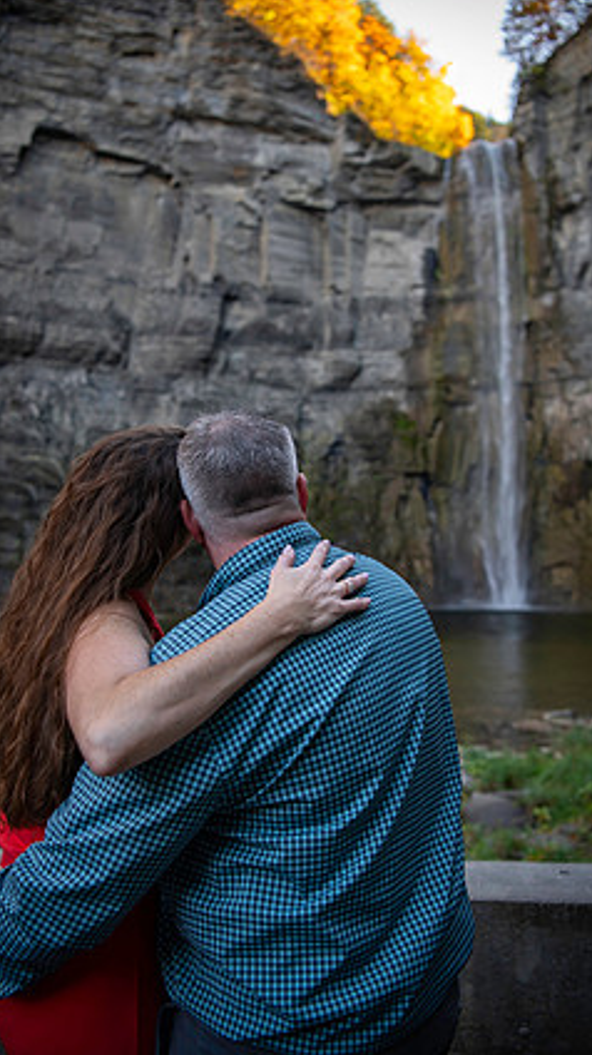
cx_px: 267
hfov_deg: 38.8
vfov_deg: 64.3
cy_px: 503
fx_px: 839
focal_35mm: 30
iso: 250
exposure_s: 1/200
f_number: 2.8
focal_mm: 27
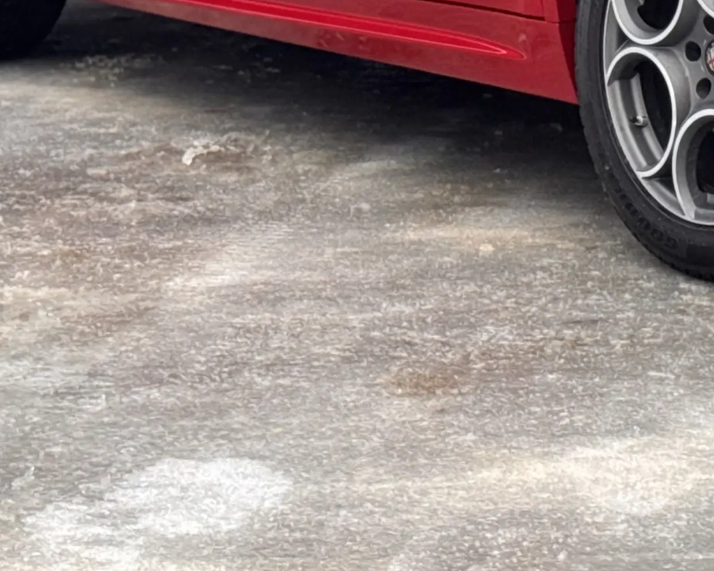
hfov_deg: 12.4
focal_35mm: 153
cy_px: -236
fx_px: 3233
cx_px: 809
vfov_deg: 9.8
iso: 160
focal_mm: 6.76
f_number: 1.78
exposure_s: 1/100
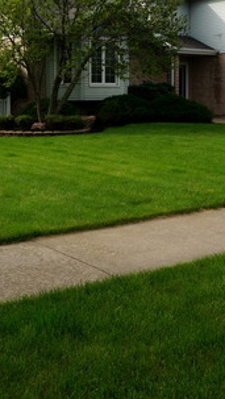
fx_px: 561
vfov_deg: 38.6
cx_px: 47
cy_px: 126
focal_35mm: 53
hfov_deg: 22.4
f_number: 14
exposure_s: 1/80
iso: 100
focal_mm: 16
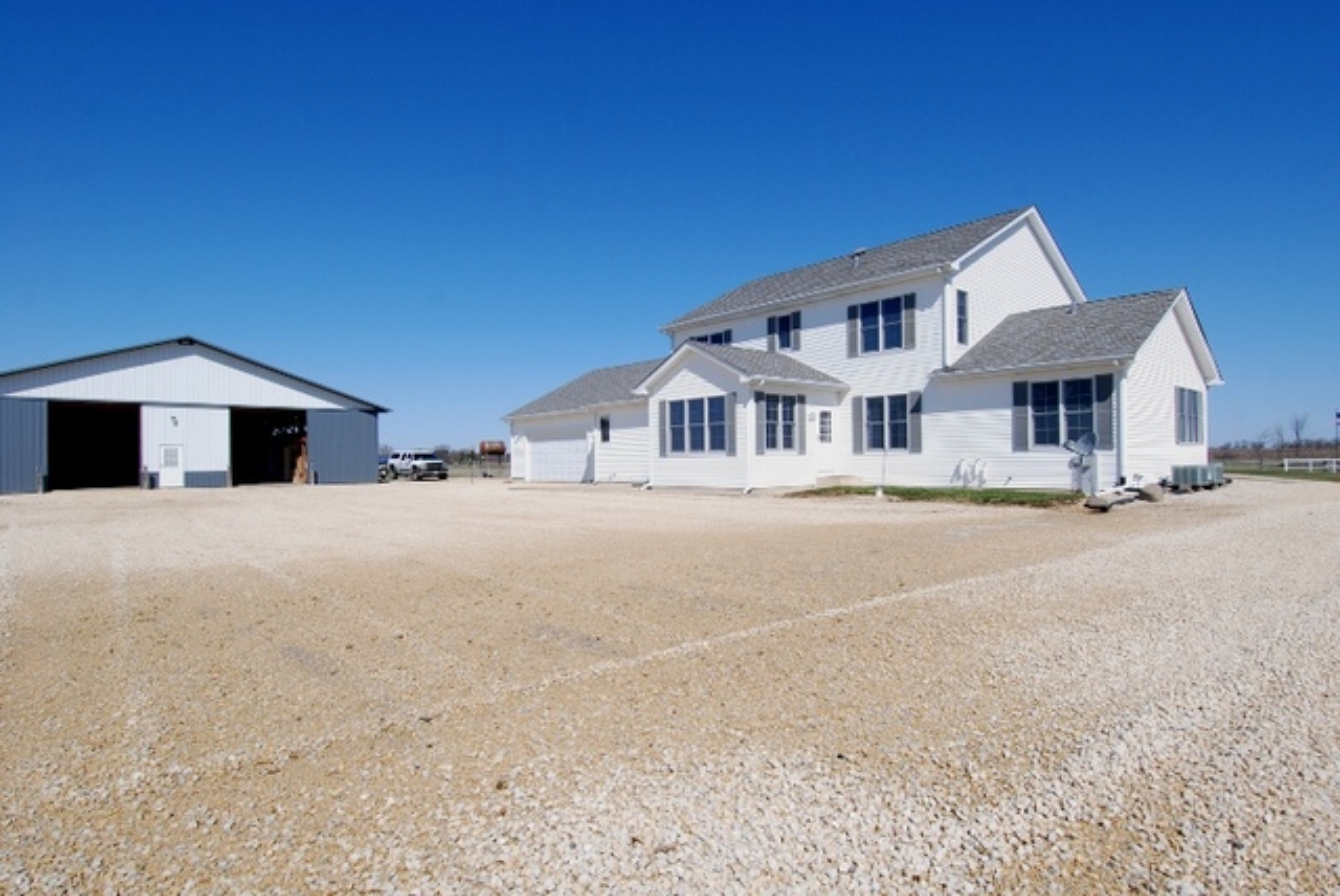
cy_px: 448
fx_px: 671
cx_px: 670
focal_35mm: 18
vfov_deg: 67.5
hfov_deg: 89.9
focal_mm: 12
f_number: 10
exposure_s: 1/400
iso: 200
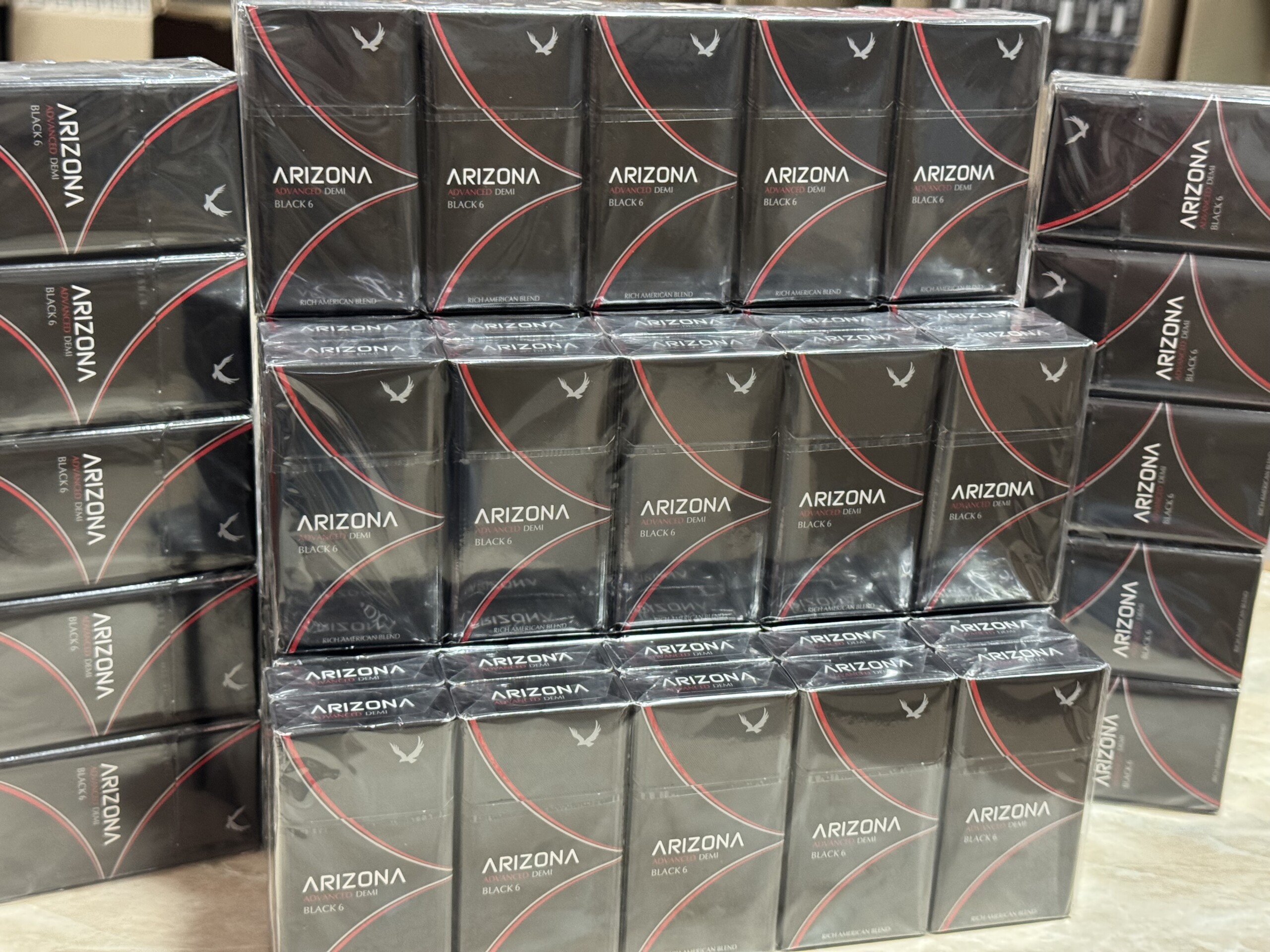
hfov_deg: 39.7
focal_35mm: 48
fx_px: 1761
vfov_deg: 30.3
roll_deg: -2.0
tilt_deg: -18.2
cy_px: 476
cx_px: 635
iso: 250
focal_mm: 6.76
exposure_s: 1/55
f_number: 1.78
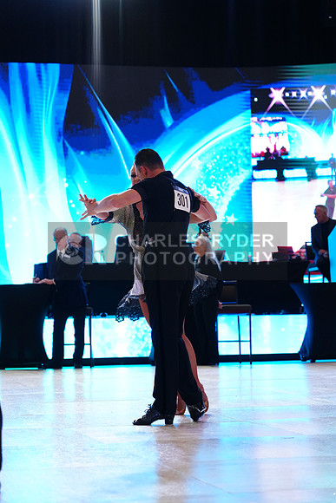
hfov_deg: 13.0
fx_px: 1469
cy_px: 252
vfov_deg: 19.5
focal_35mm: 105
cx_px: 168
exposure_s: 1/250
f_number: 4
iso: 2000
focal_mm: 105
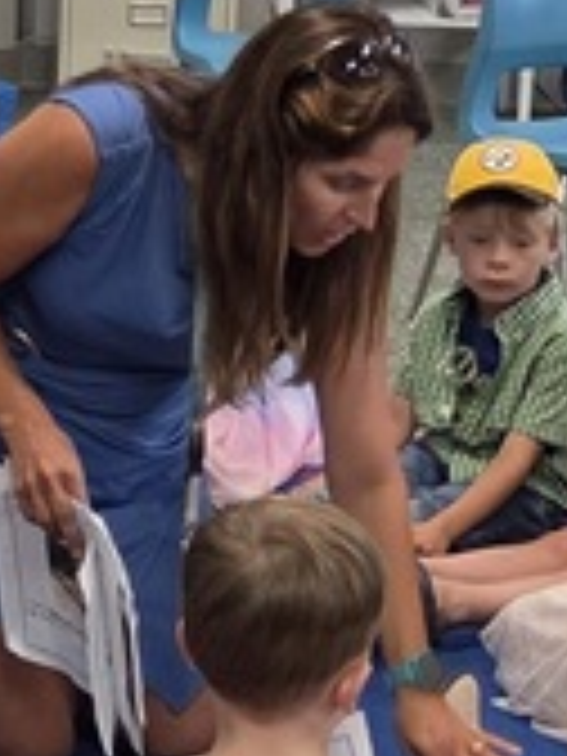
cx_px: 248
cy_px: 414
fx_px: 3058
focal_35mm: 140
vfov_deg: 14.1
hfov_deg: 10.6
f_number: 1.8
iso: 1000
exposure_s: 1/120
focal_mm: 5.4
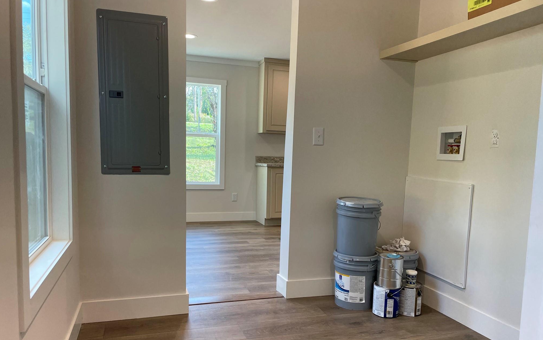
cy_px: 191
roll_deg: -1.2
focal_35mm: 28
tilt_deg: -6.1
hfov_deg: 66.5
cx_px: 269
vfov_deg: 44.4
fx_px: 414
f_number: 1.6
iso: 64
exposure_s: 1/120
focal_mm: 4.2
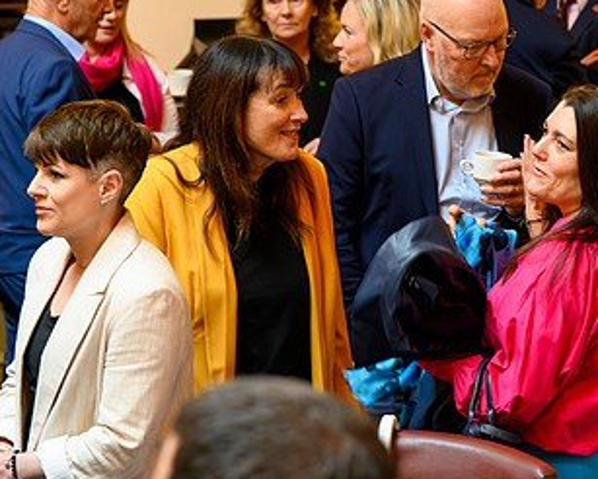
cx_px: 316
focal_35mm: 124
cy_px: 210
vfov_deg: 12.5
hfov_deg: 15.5
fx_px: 2196
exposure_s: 1/160
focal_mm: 70
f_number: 4
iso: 7200
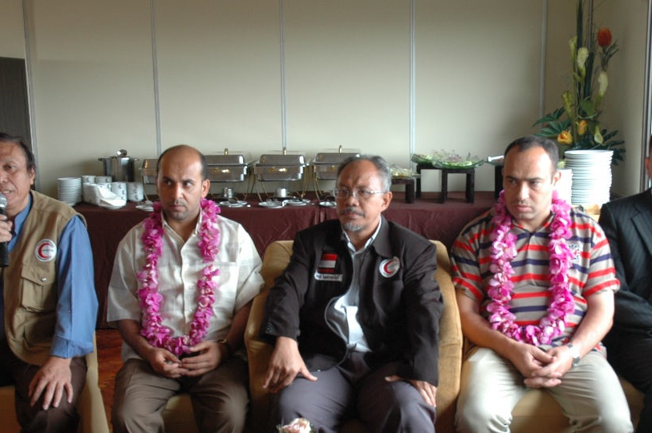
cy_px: 292
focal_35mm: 52
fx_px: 935
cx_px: 312
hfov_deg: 38.4
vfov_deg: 25.9
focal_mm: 25
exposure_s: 1/8
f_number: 5.6
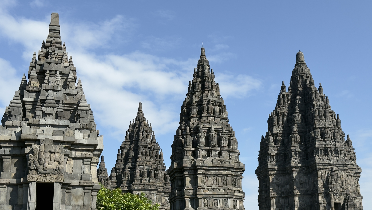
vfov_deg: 22.6
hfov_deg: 39.2
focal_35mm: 53
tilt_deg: +15.2
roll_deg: +0.5
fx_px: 523
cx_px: 188
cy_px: 136
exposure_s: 1/4329
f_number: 1.78
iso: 64
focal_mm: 6.76
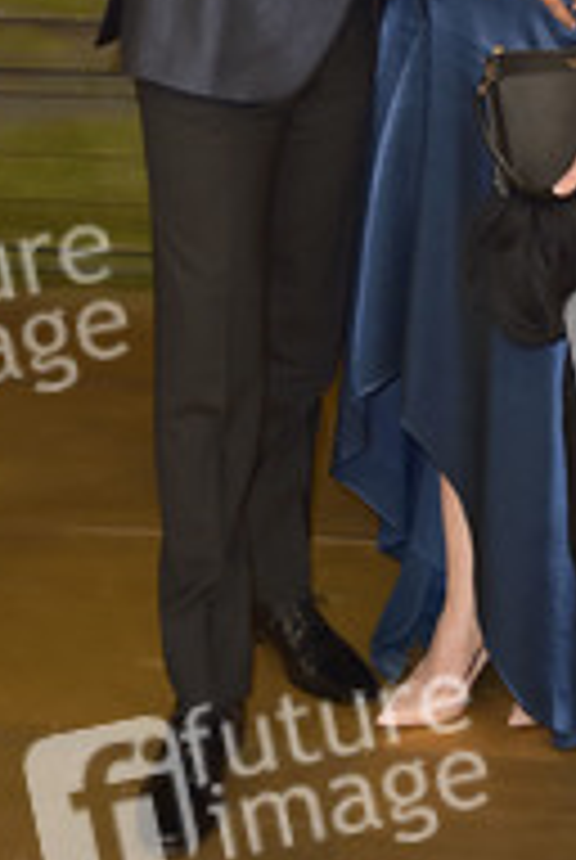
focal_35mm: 92
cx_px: 389
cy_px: 108
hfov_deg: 14.9
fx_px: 2200
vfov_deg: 21.7
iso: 320
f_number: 7.1
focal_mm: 44
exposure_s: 1/250
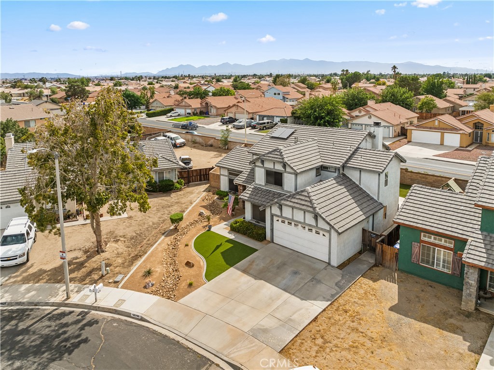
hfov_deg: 71.6
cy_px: 185
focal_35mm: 24
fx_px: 342
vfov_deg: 56.7
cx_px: 247
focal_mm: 12.29
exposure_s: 1/2500
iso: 160
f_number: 2.8
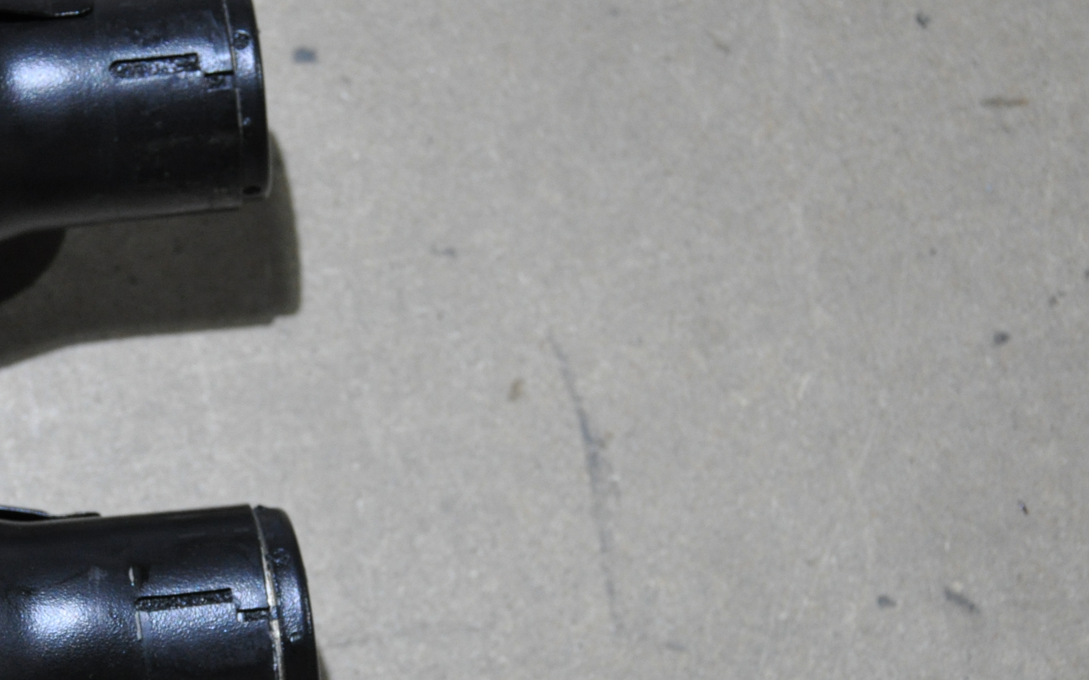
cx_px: 222
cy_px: 424
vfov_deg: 14.2
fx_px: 2730
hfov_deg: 22.3
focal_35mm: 92
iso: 800
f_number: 4.2
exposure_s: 1/60
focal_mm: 31
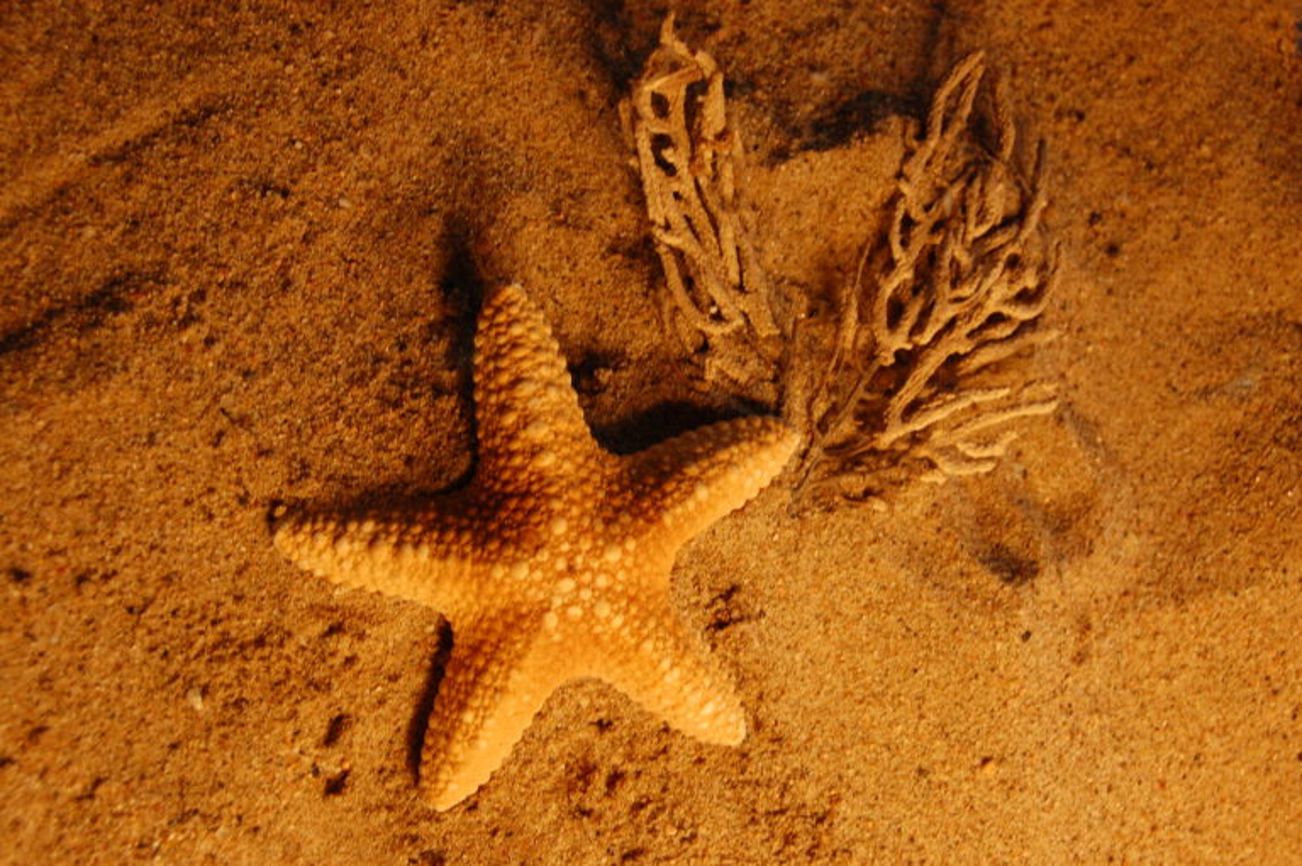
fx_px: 1626
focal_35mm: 45
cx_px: 651
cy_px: 433
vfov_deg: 29.8
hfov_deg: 43.6
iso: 250
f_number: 8
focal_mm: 30
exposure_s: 1/60
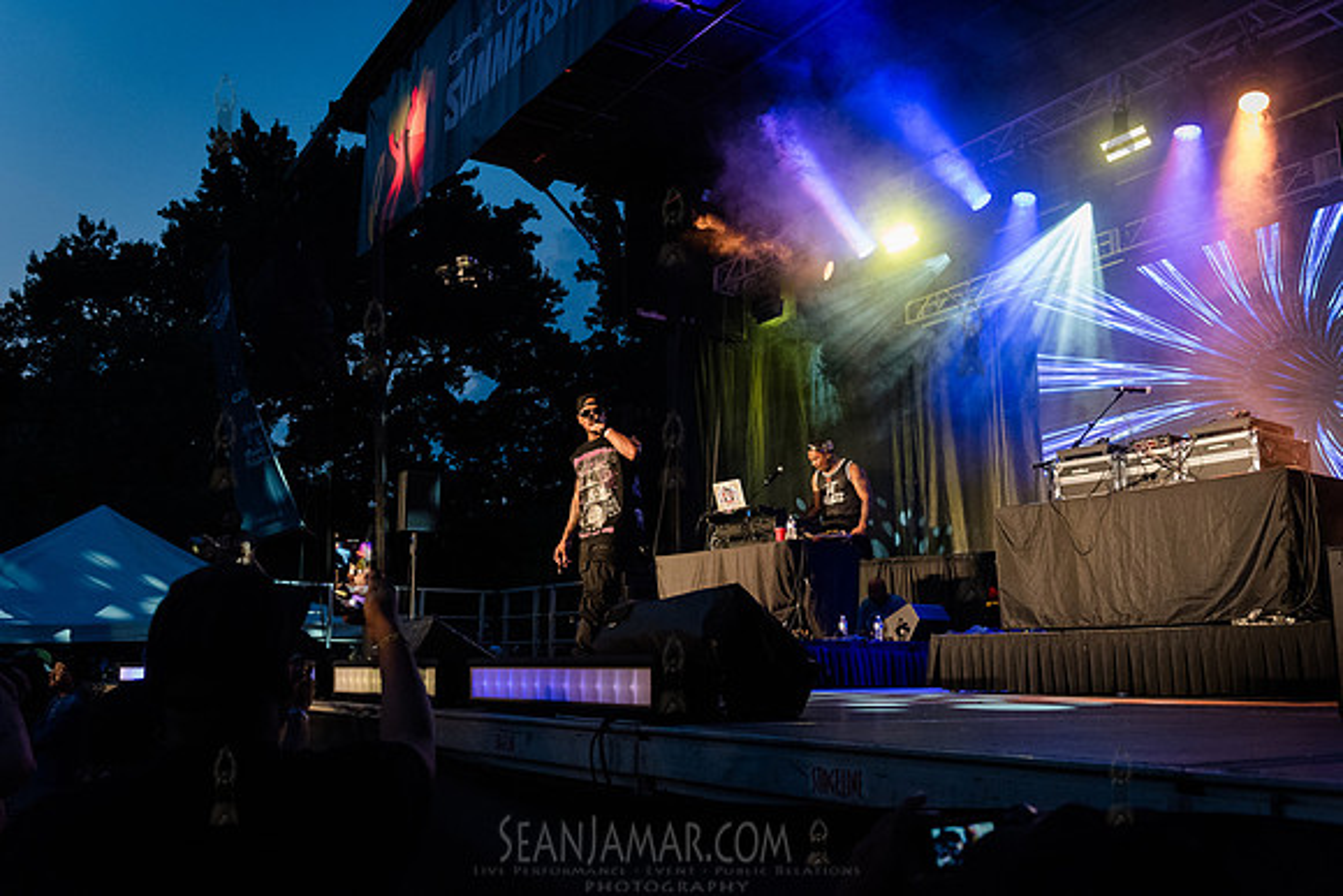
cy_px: 448
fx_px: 1157
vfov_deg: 42.3
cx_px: 672
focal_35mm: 31
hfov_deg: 60.3
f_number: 4
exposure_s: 1/400
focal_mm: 31
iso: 5000
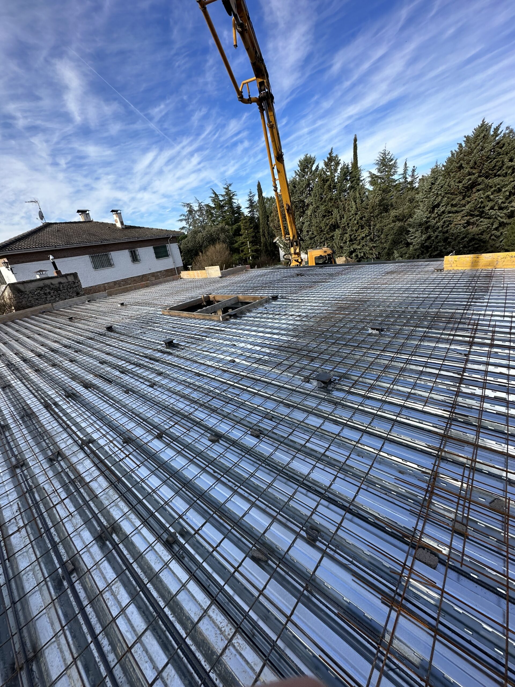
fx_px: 278
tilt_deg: -21.7
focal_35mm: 14
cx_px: 258
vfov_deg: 102.1
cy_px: 344
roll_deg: +9.4
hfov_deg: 85.7
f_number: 2.2
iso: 40
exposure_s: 1/764
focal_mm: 2.22
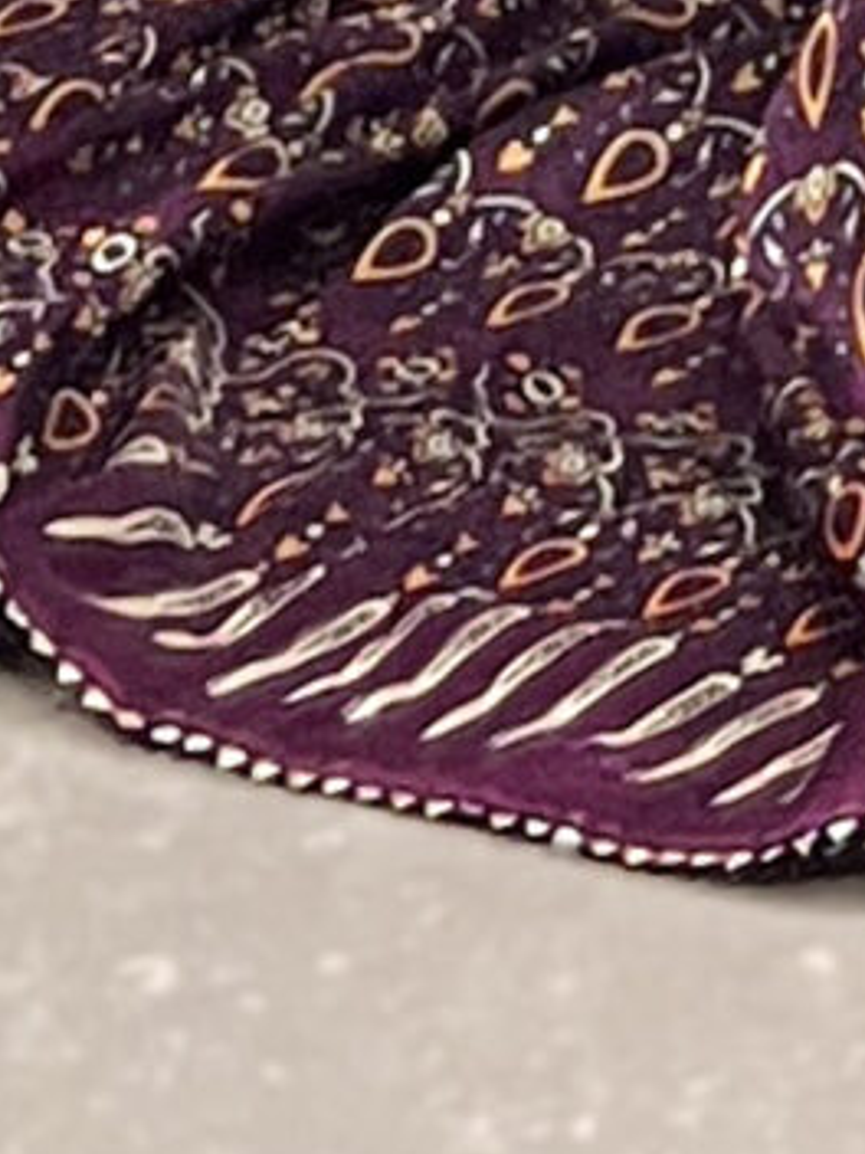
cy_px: -2370
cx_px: 2985
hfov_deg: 6.8
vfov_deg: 8.6
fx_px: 6297
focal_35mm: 189
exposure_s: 1/50
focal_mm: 5.7
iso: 64
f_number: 1.5
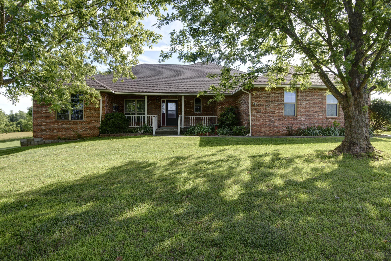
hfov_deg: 81.2
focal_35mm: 21
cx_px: 196
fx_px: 228
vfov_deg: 59.5
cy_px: 130
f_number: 6.7
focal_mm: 21
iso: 100
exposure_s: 1/180
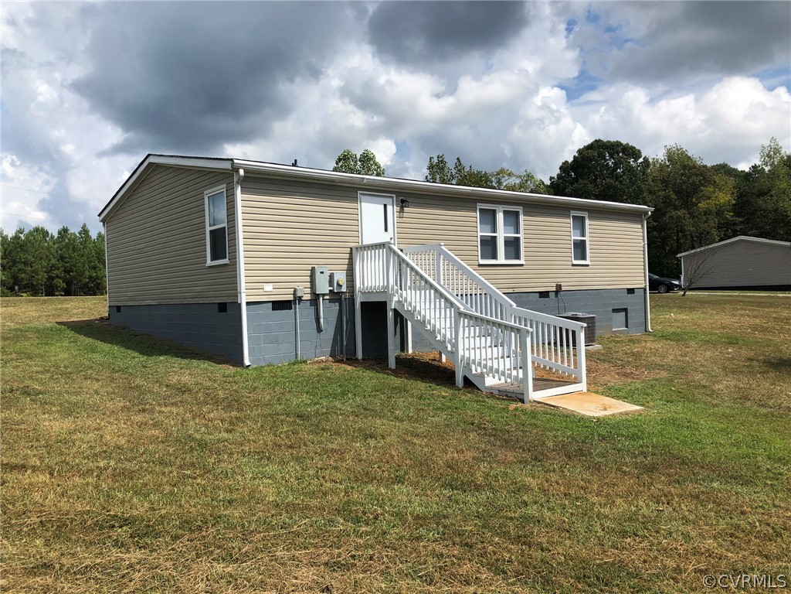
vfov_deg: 49.7
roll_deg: +1.7
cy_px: 297
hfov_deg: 63.4
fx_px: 640
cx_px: 396
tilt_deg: +1.4
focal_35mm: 28
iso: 20
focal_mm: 3.99
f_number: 1.8
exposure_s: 1/3472
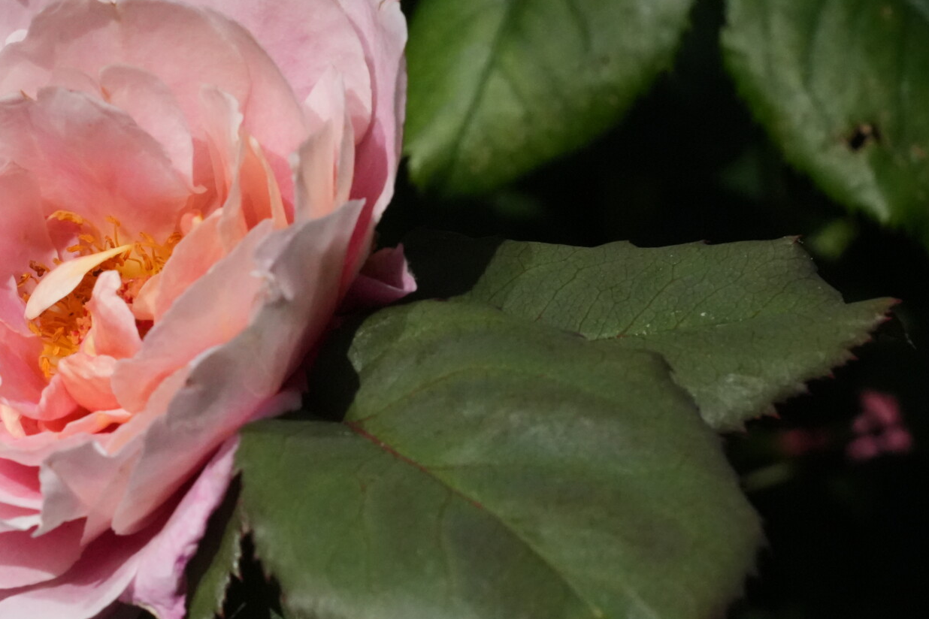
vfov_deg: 9.5
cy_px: 332
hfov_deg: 14.0
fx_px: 3742
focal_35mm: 145
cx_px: 78
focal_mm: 70
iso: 6400
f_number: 14
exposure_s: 1/6400
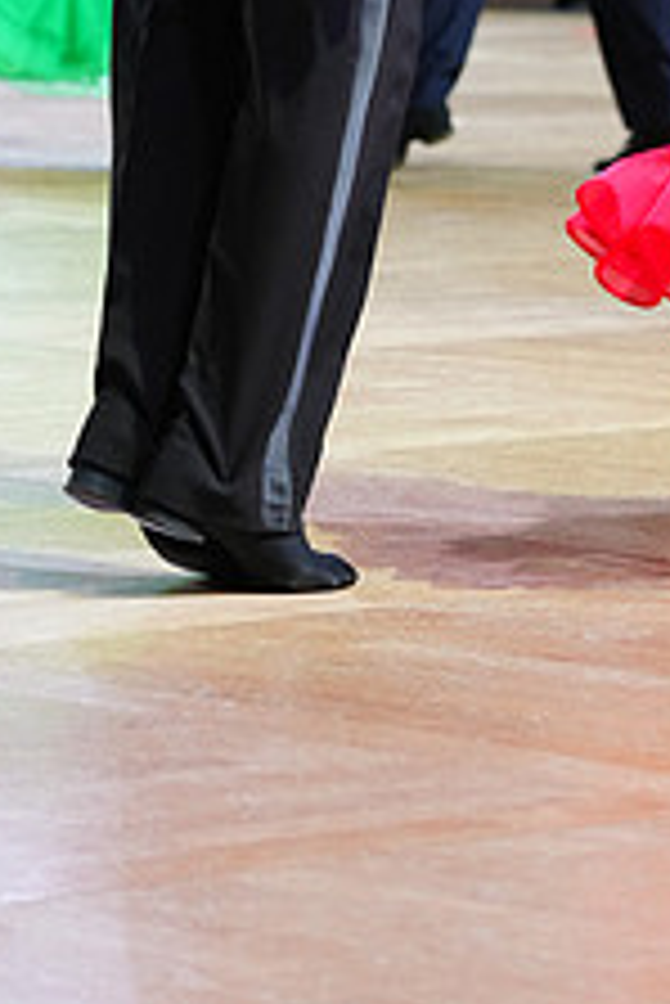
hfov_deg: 5.9
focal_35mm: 234
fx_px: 6522
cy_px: -216
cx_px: 735
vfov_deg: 8.7
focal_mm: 90
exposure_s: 1/250
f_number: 4
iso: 2500
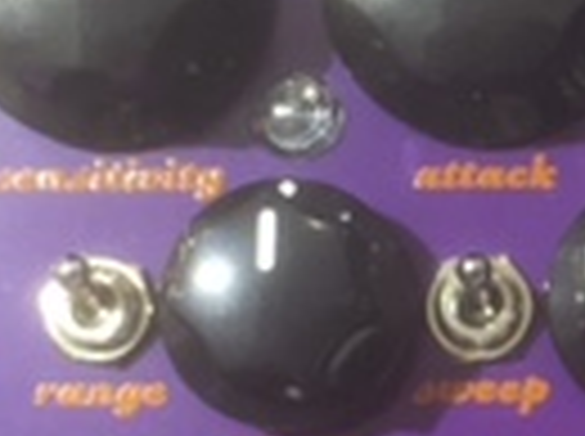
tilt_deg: -83.7
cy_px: 265
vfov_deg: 10.3
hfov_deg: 13.4
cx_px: 706
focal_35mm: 143
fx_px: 2412
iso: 80
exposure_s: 1/30
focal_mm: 4.15
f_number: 2.2
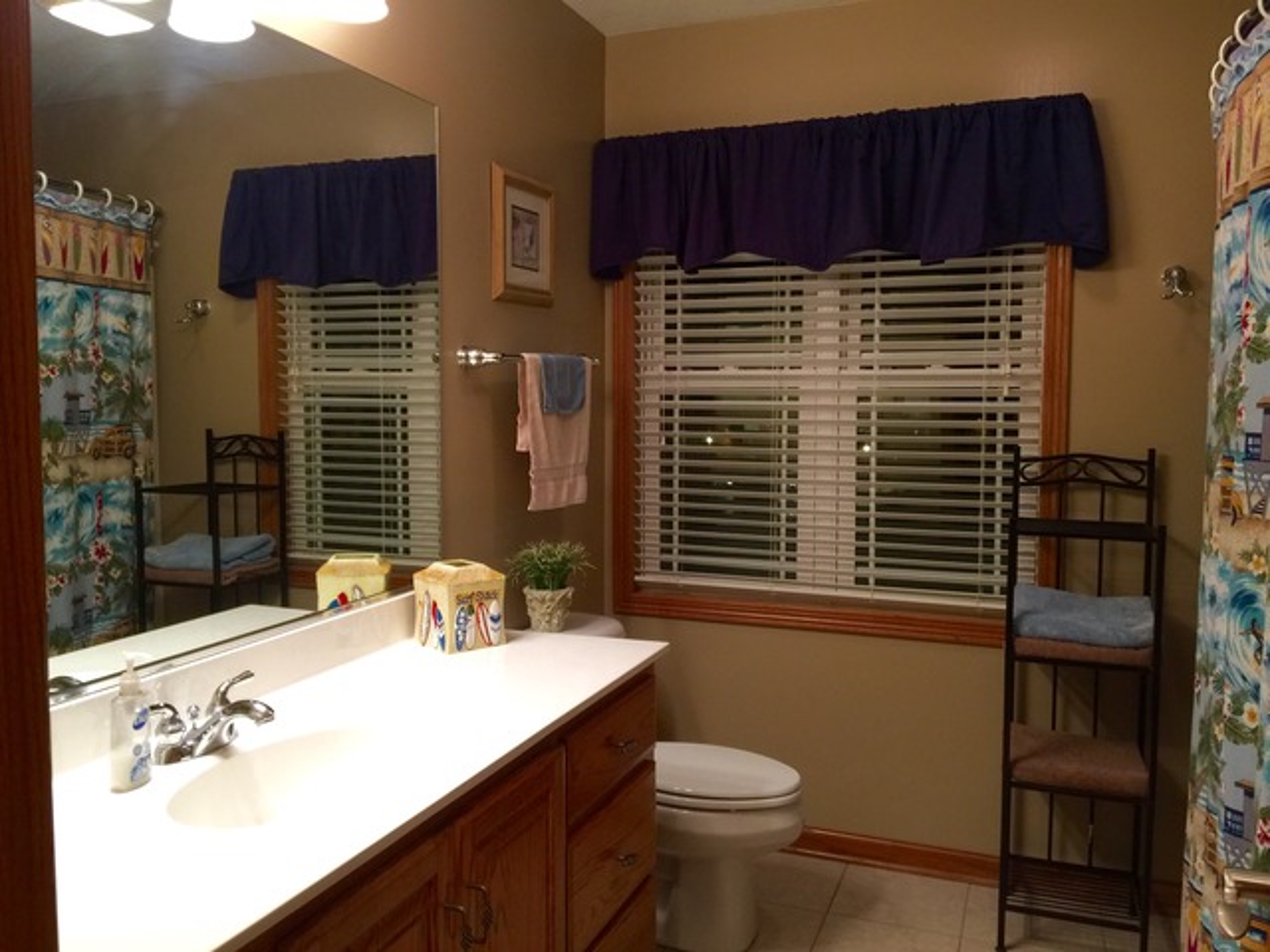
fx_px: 1064
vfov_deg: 48.2
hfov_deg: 61.7
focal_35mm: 29
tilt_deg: -4.9
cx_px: 635
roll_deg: -0.8
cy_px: 476
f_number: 2.2
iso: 64
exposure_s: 1/17
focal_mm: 4.15
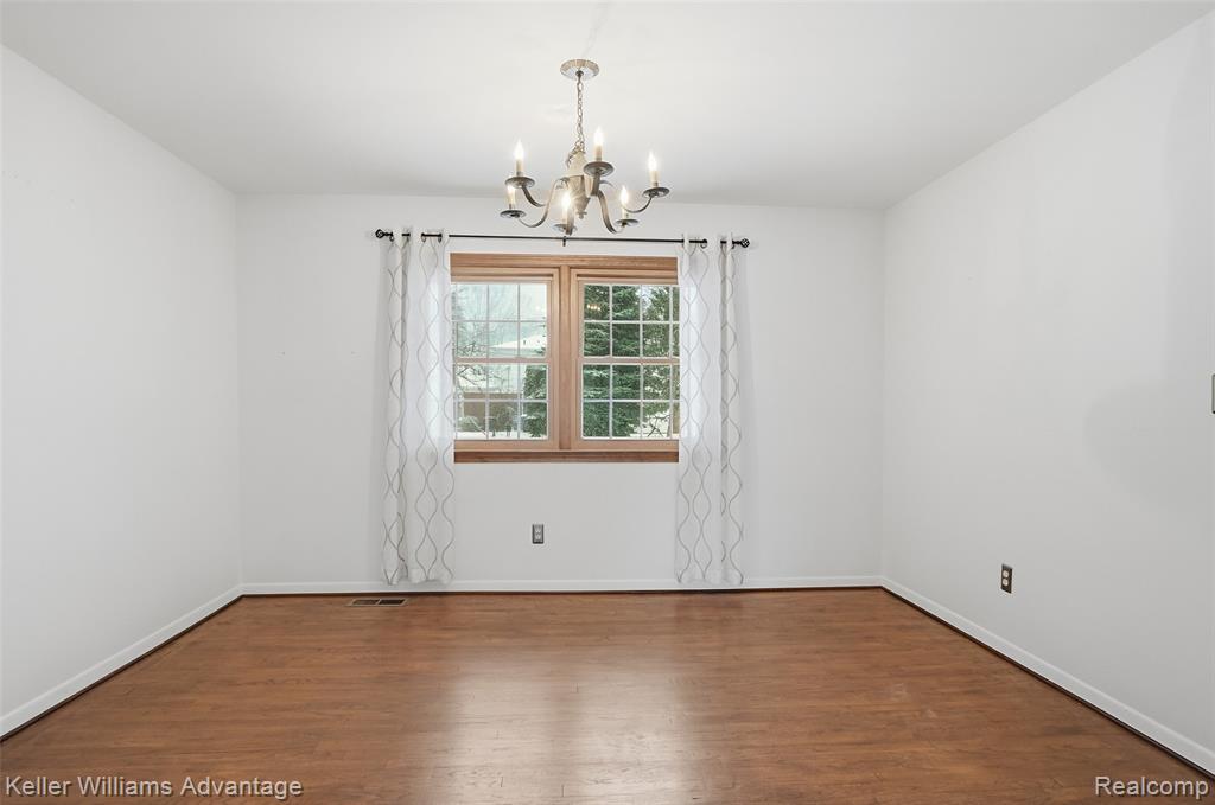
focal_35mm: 17
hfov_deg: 93.4
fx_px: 573
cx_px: 608
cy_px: 402
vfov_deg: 70.2
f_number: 8
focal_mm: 17
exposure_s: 1/1000
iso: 2000
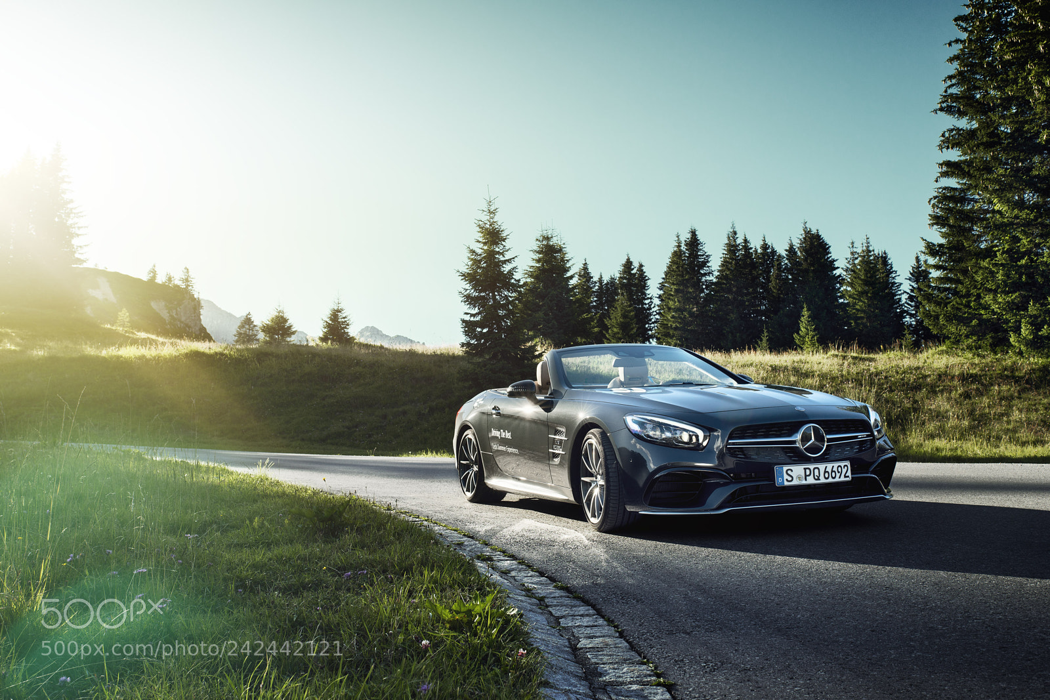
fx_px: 1021
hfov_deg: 54.4
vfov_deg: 37.9
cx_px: 525
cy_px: 350
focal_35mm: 35
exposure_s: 1/20
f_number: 8
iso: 100
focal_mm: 35
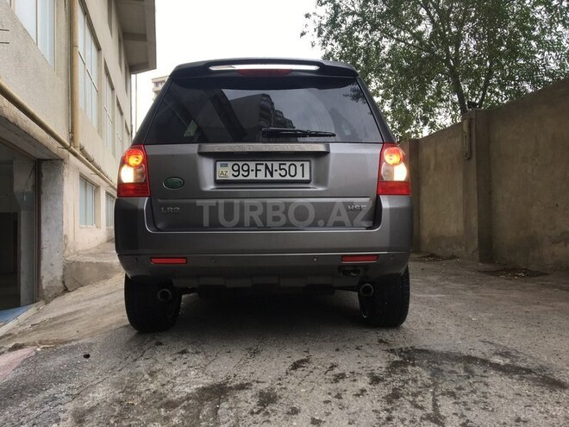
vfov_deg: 48.2
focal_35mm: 29
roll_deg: +0.5
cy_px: 214
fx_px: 477
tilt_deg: +2.8
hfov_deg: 61.7
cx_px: 284
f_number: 2.2
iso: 25
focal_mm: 4.15
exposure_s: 1/375
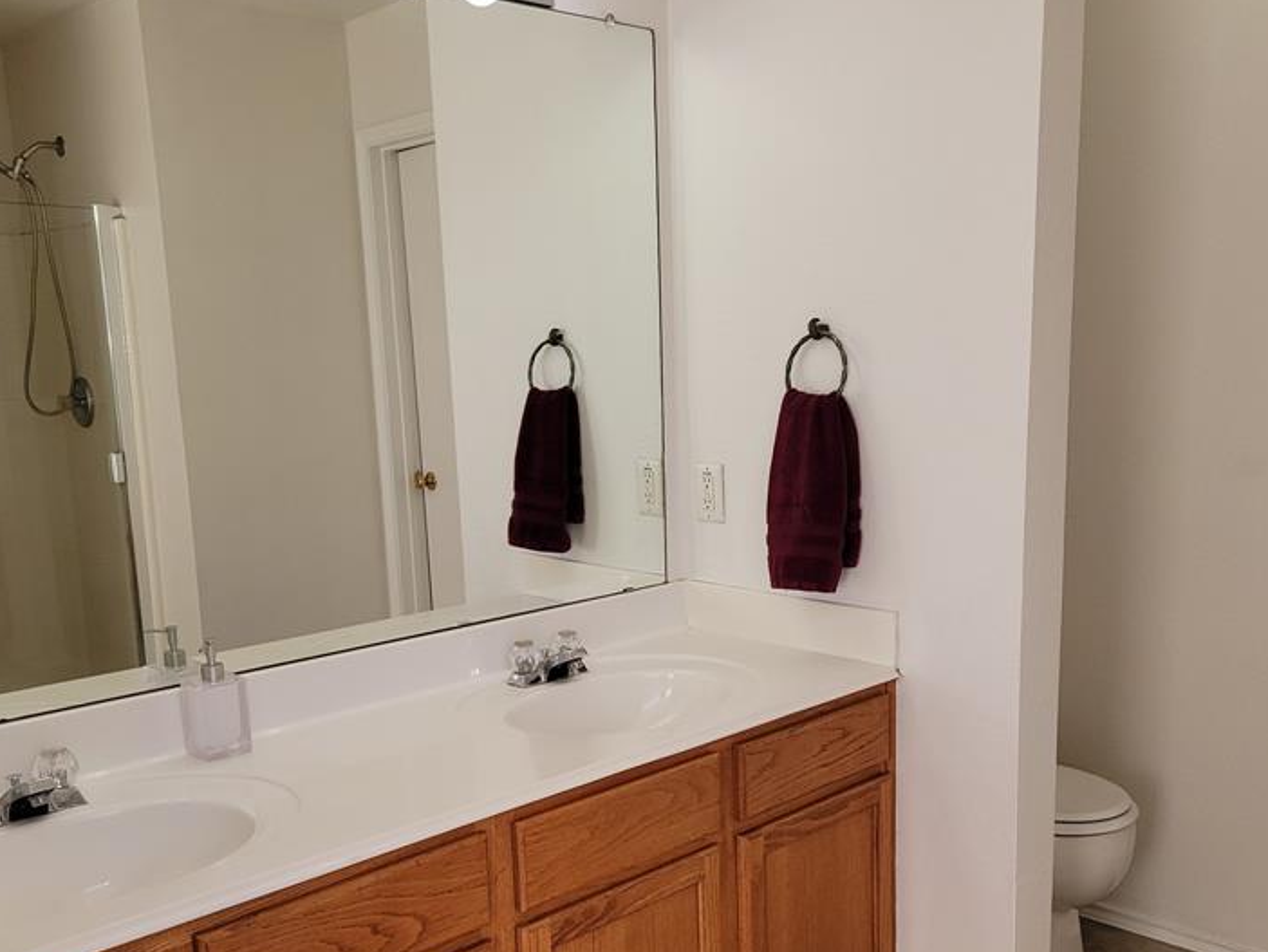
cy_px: 596
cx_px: 659
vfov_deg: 40.4
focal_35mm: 35
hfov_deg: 52.6
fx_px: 1283
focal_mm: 6.7
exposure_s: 1/120
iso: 25
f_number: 1.8
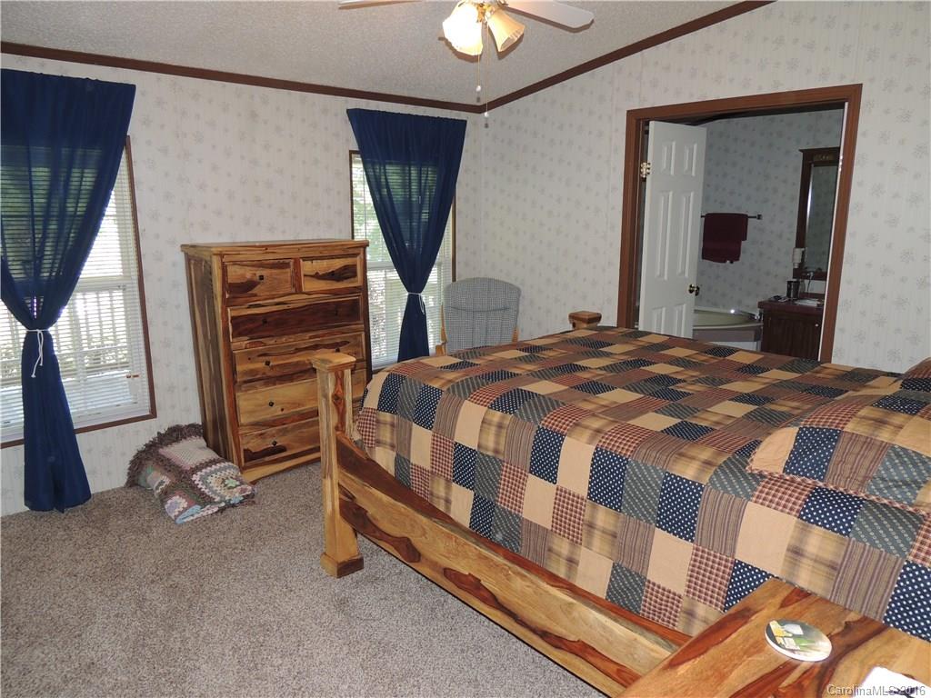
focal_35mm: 24
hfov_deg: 71.6
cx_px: 466
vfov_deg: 56.8
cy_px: 349
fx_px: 645
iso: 200
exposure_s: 1/30
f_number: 3
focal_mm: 4.3
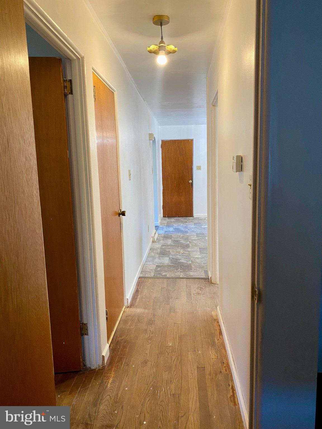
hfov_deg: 53.1
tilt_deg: -9.3
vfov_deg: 67.3
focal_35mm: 26
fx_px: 322
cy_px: 214
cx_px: 161
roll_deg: +1.7
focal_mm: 4.25
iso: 125
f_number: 1.8
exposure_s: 1/60
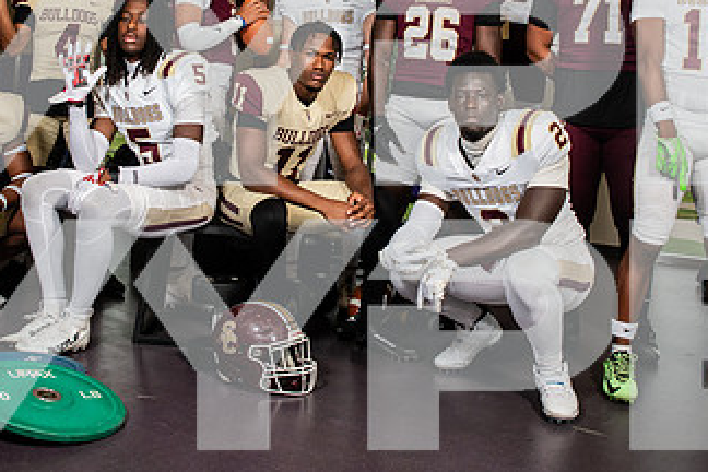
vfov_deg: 30.2
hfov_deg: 45.4
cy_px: 71
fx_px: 846
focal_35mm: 43
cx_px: 332
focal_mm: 24
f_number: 5.6
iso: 500
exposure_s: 1/250
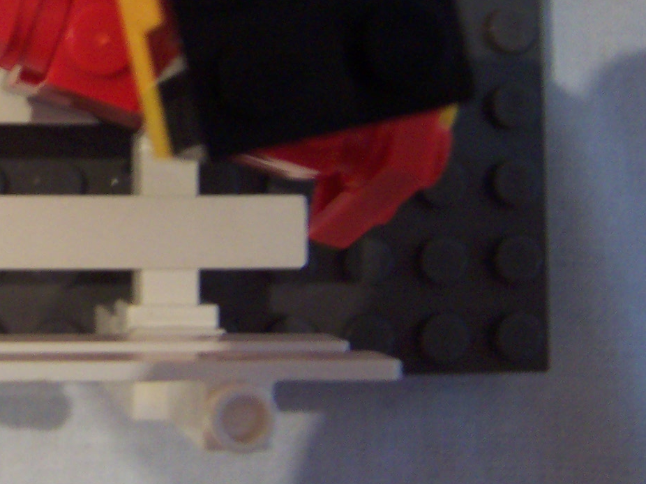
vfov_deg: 18.4
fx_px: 1474
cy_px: 59
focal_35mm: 79
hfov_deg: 23.4
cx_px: -47
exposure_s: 1/10
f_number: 2.8
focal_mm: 5.6
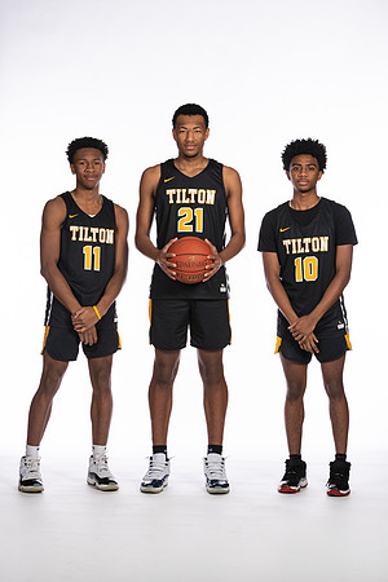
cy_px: 291
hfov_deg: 13.0
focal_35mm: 105
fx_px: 1697
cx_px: 194
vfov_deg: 19.5
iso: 100
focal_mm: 70
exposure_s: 1/100
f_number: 5.6
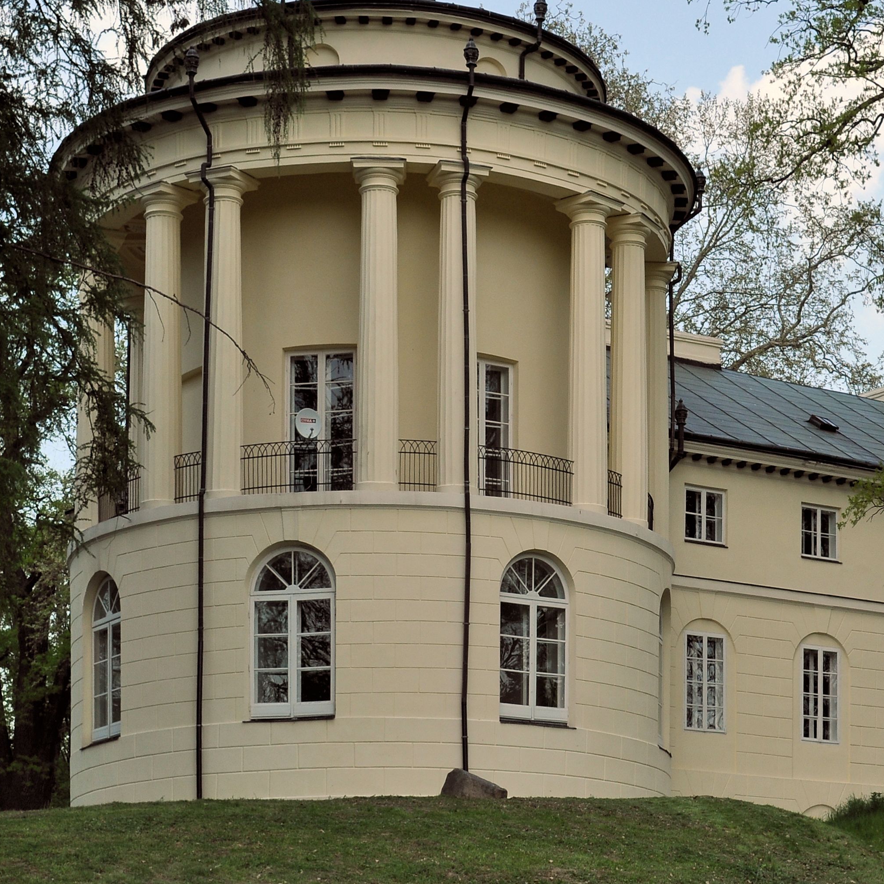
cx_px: 643
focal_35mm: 79
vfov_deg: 21.9
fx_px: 2282
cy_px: 415
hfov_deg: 21.8
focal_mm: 36
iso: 200
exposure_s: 1/250
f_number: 10
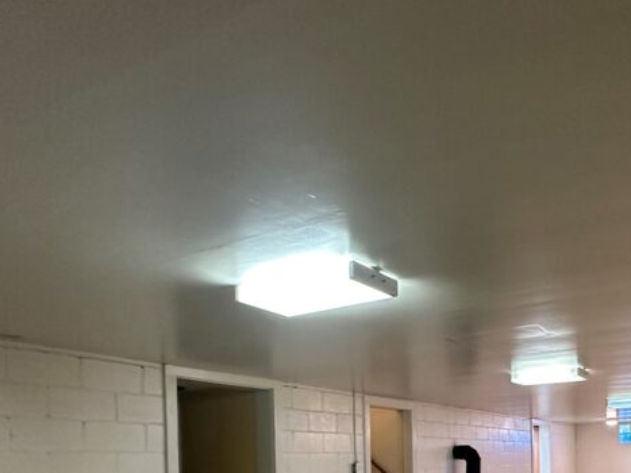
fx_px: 583
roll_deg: +1.7
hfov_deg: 53.8
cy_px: 473
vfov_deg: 39.0
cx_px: 486
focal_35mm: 32
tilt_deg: +0.0
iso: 400
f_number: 2.2
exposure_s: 1/60
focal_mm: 2.22
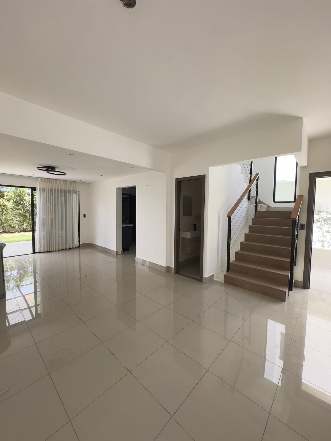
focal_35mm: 14
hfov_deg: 85.7
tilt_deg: -2.9
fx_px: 178
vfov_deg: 102.1
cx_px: 166
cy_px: 220
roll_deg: -3.2
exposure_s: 1/106
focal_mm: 2.22
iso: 40
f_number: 2.2
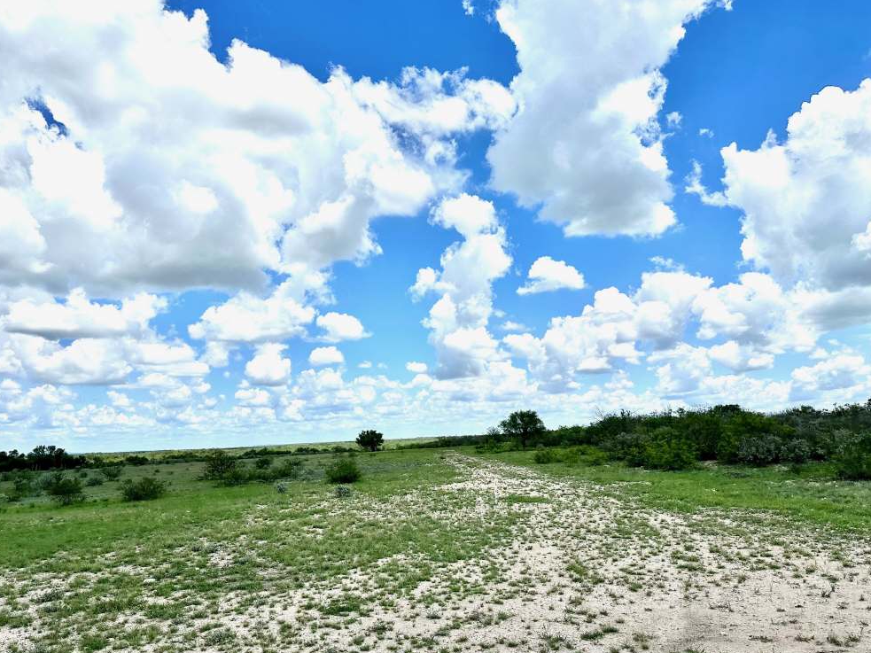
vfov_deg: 54.9
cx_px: 419
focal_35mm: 25
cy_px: 324
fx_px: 629
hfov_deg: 69.4
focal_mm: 6.86
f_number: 1.78
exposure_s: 1/12048
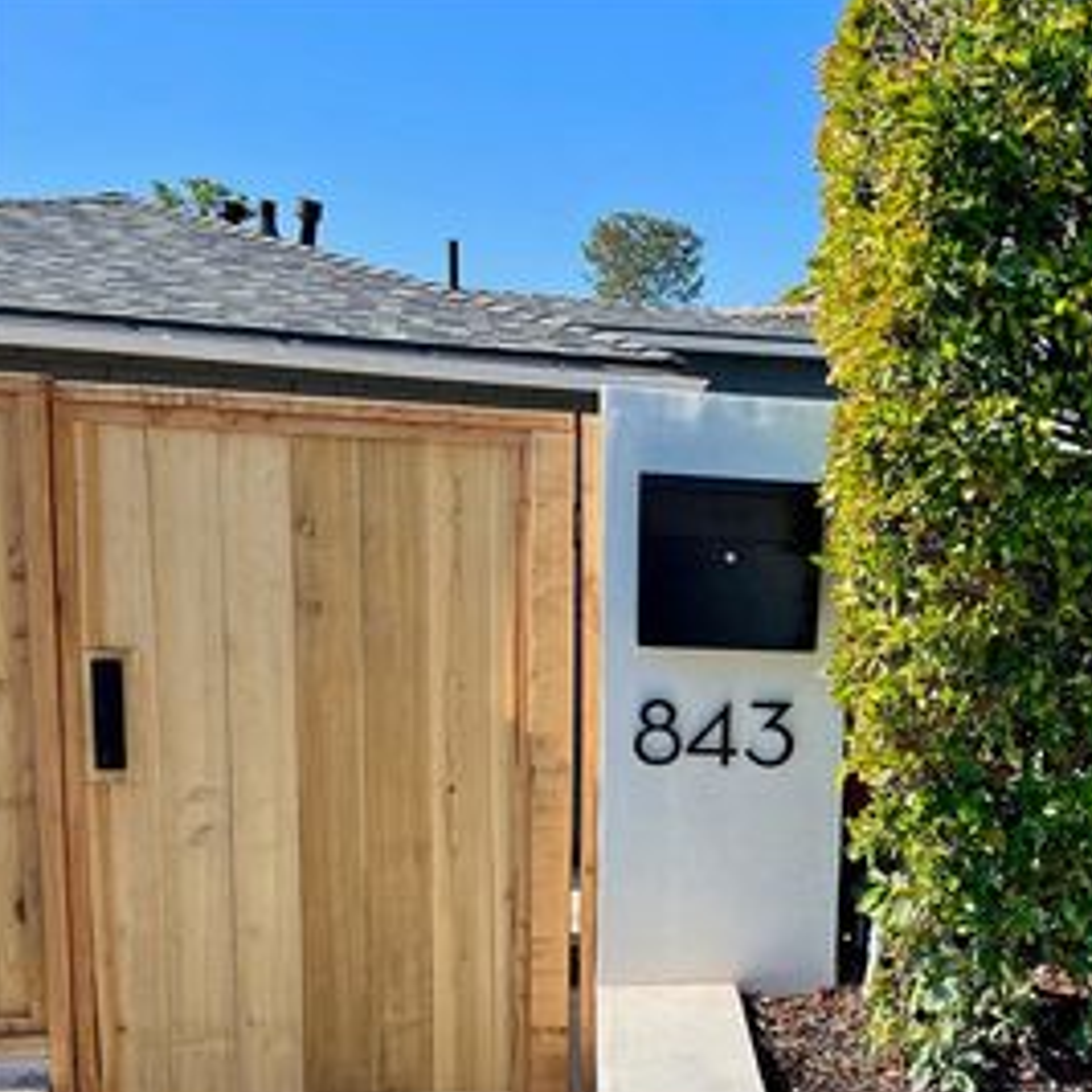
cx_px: 998
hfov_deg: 36.5
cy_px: 746
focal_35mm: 43
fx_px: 1535
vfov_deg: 38.6
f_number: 1.6
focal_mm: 5.1
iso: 50
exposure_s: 1/1672
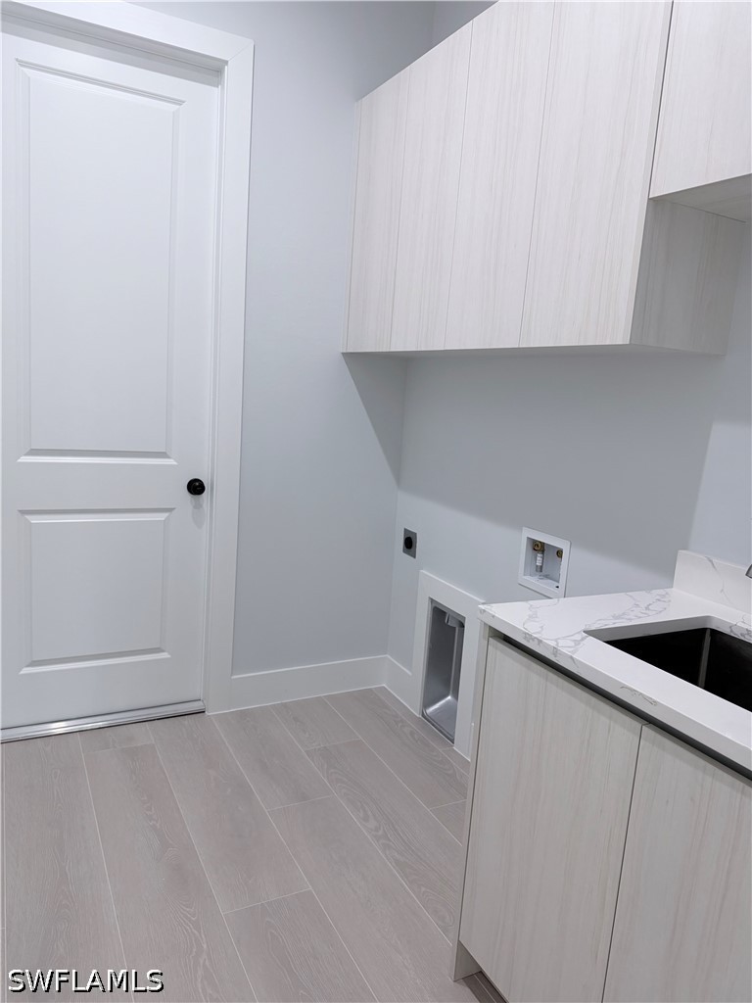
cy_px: 502
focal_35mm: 24
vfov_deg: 71.6
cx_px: 376
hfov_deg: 56.8
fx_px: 695
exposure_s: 1/120
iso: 200
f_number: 1.78
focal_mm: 6.76
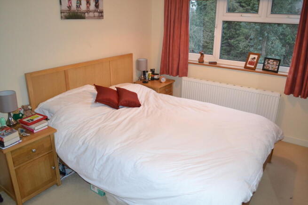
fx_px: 231
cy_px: 102
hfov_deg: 67.4
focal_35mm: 27
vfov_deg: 48.0
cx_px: 154
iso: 1400
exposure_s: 1/60
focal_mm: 18
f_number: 3.5
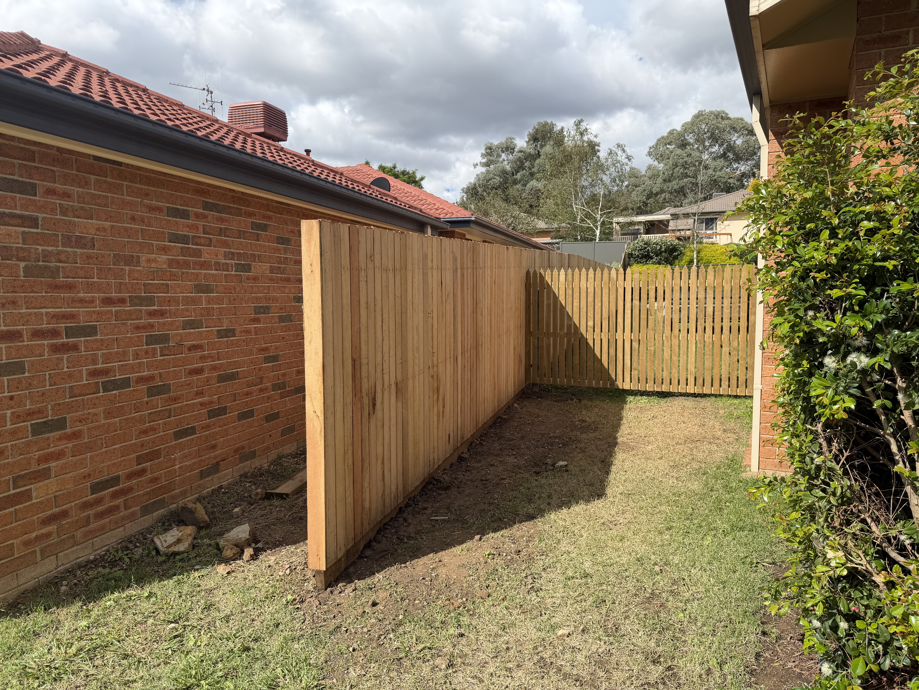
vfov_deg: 56.8
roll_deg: +2.4
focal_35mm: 24
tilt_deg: -1.6
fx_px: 637
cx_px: 460
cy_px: 345
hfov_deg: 71.6
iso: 80
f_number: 1.78
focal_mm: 6.76
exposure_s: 1/4167
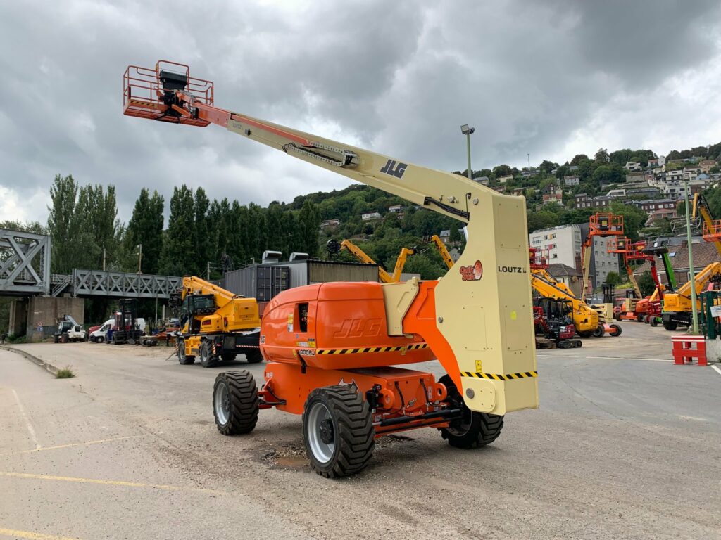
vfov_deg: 53.1
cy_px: 270
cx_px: 360
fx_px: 542
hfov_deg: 67.3
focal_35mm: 26
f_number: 1.8
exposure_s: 1/759
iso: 25
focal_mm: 4.25
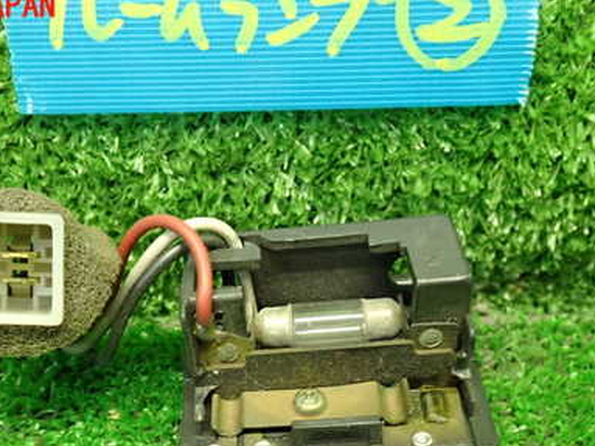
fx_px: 808
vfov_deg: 30.3
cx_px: 239
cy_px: 337
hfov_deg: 40.3
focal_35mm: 47
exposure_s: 1/30
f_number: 2.3
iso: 500
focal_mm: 5.4
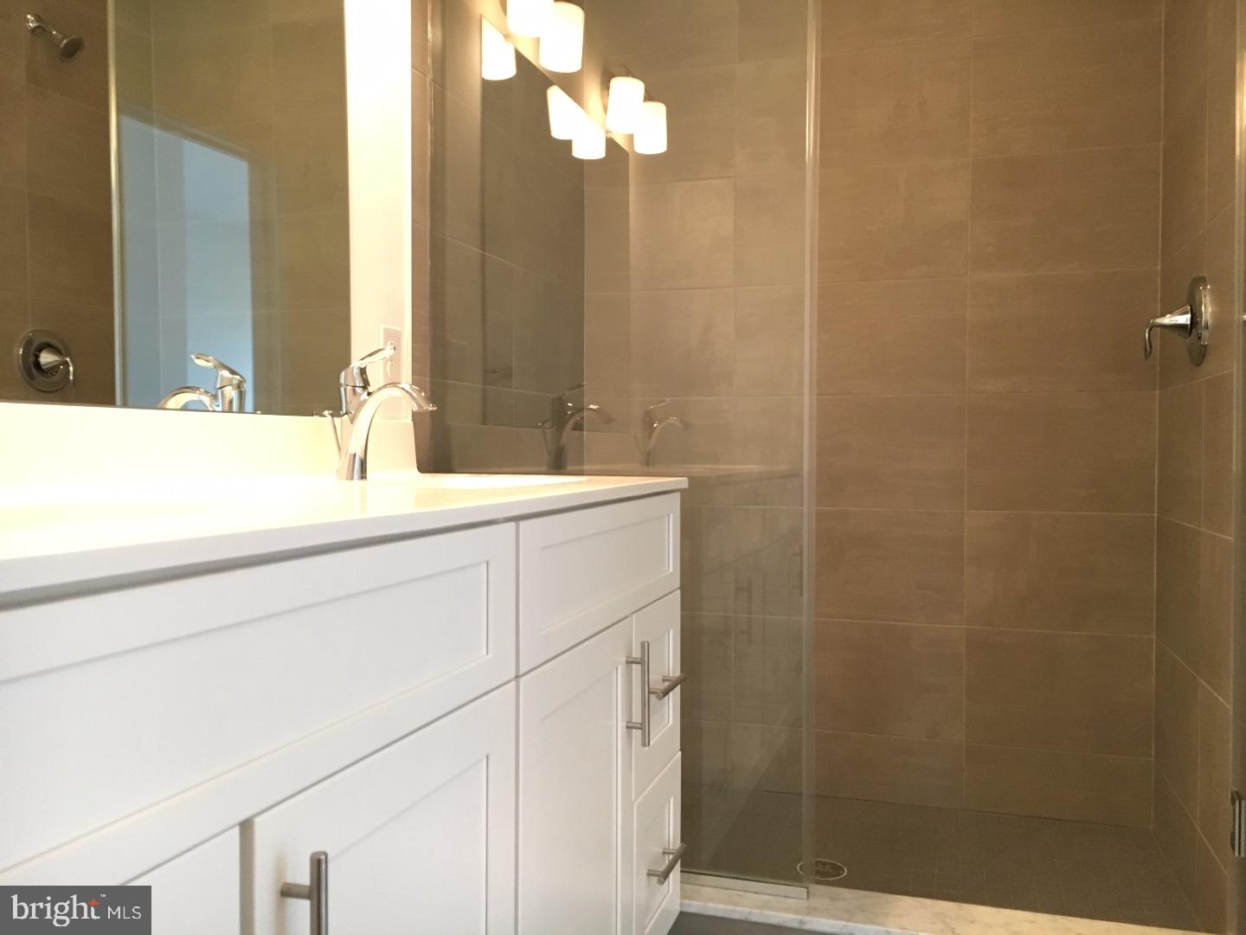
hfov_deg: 61.7
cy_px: 468
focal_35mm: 29
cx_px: 623
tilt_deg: -0.2
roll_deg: +0.3
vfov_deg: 48.2
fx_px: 1044
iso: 200
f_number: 2.2
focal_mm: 4.15
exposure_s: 1/30
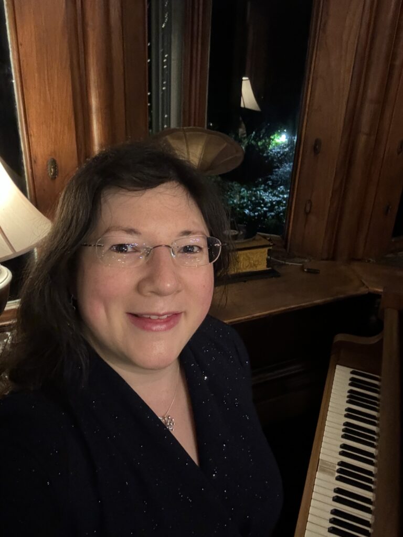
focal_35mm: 30
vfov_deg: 60.0
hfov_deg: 46.8
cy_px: 268
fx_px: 466
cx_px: 202
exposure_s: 1/20
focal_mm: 2.69
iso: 640
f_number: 1.9
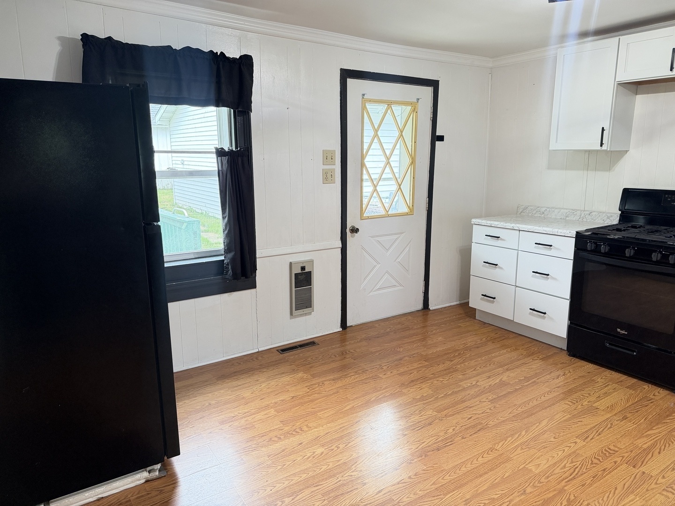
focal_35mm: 24
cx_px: 338
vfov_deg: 56.8
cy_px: 253
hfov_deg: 71.6
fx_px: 468
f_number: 1.78
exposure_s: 1/60
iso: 250
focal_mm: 6.76
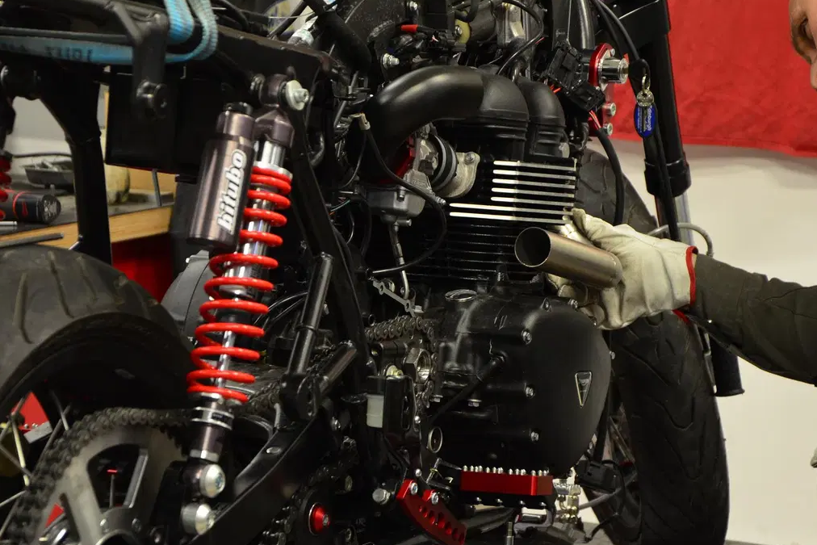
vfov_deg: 9.7
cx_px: 445
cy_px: 313
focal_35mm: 142
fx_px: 3223
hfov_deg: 14.4
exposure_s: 1/20
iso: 1000
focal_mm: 80
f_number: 5.3
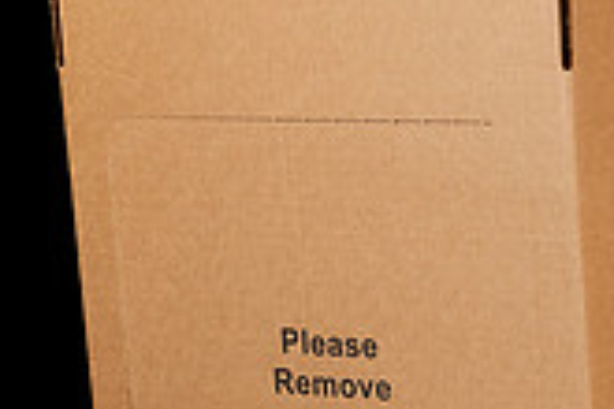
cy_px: 355
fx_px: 2882
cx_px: 860
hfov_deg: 11.7
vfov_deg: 8.1
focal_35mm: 169
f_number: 8
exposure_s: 1/125
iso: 160
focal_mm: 48
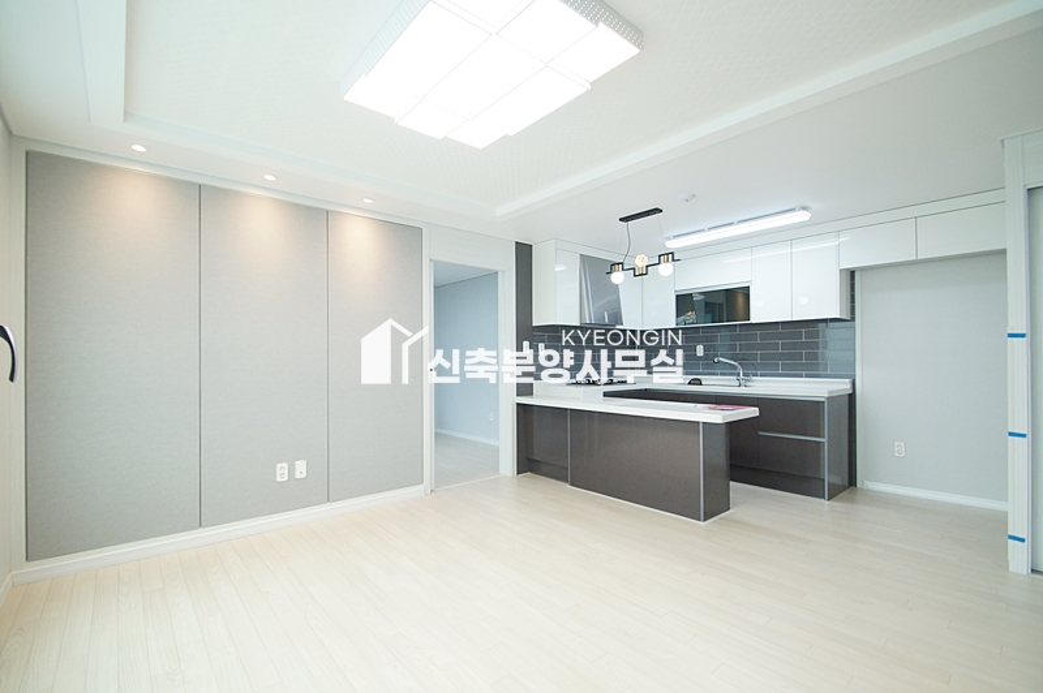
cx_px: 522
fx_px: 434
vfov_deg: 77.2
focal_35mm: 15
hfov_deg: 100.4
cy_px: 346
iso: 800
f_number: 4
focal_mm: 10
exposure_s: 1/200
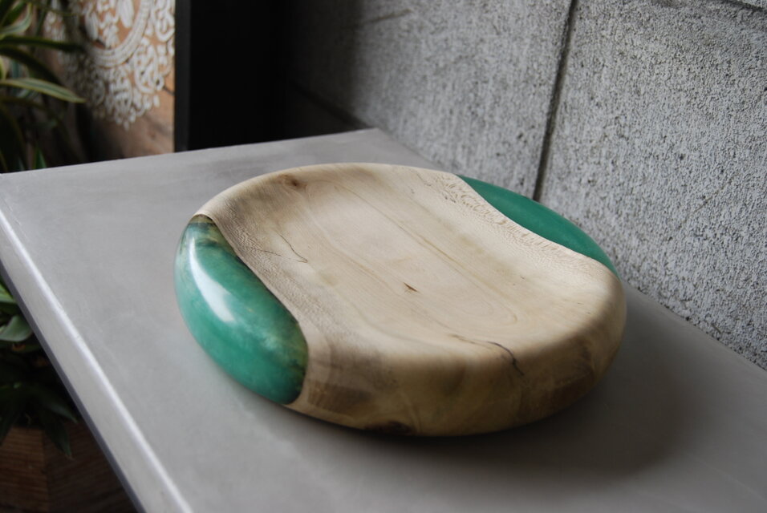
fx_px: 896
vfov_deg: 32.0
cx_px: 384
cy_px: 256
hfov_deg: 46.3
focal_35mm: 42
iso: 200
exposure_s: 1/100
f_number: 5
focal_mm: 28
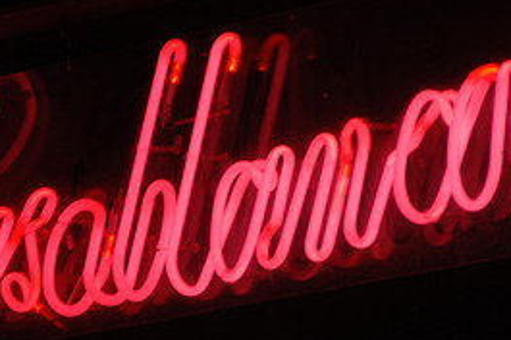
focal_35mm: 558
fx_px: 7911
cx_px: 152
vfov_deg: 2.5
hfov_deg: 3.7
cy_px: 242
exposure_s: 1/100
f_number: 5.6
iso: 200
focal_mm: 170
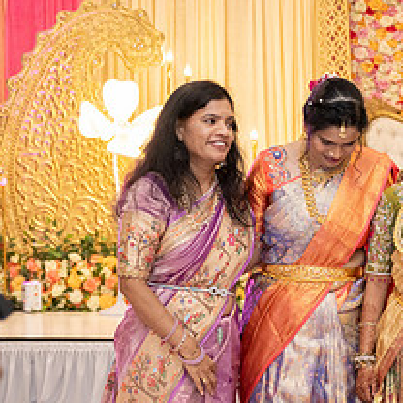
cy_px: 319
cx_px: 477
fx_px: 1475
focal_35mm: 112
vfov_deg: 15.5
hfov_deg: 15.0
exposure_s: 1/160
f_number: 4
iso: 1250
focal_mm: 46
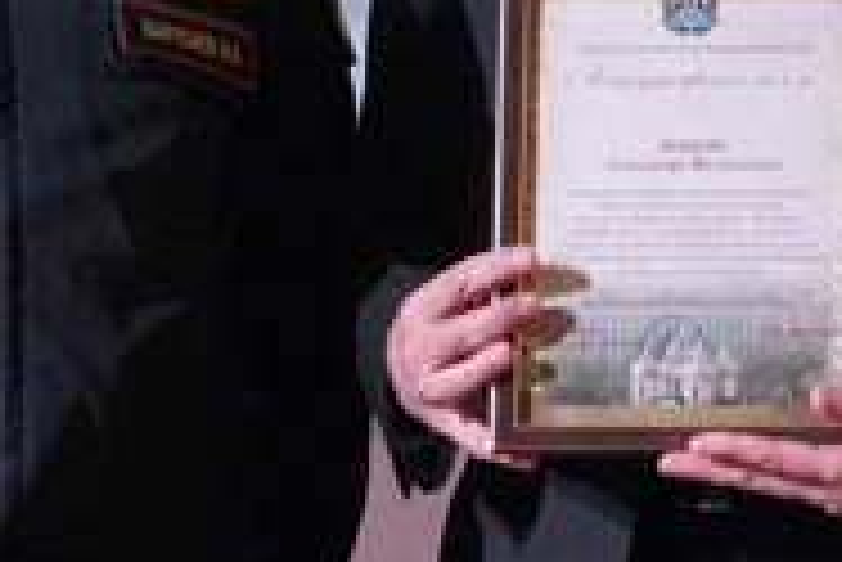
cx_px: 387
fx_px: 11703
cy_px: 148
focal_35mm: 500
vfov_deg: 2.8
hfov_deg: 4.1
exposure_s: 1/100
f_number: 5.6
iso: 3200
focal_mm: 83
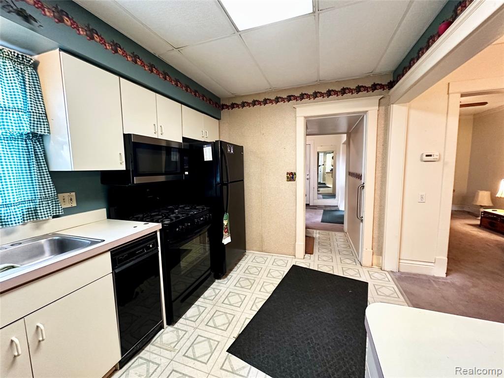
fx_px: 204
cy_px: 189
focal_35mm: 14
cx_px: 252
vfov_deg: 85.7
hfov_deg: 102.1
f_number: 2.2
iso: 400
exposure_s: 1/60
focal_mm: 2.22
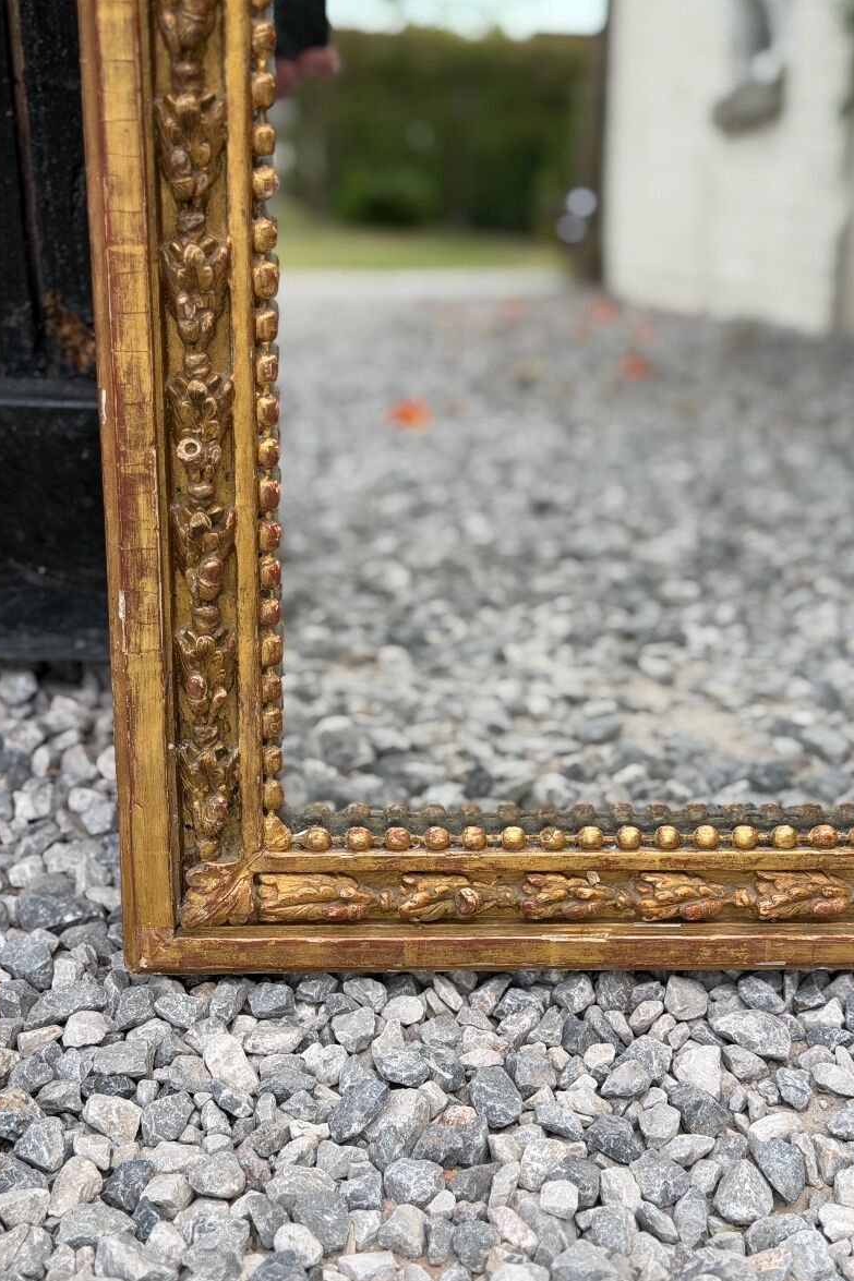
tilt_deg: -29.9
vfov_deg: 38.9
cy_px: 635
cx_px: 446
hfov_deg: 26.5
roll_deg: -2.5
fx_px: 1815
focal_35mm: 51
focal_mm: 6.76
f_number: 1.78
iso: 64
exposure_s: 1/706
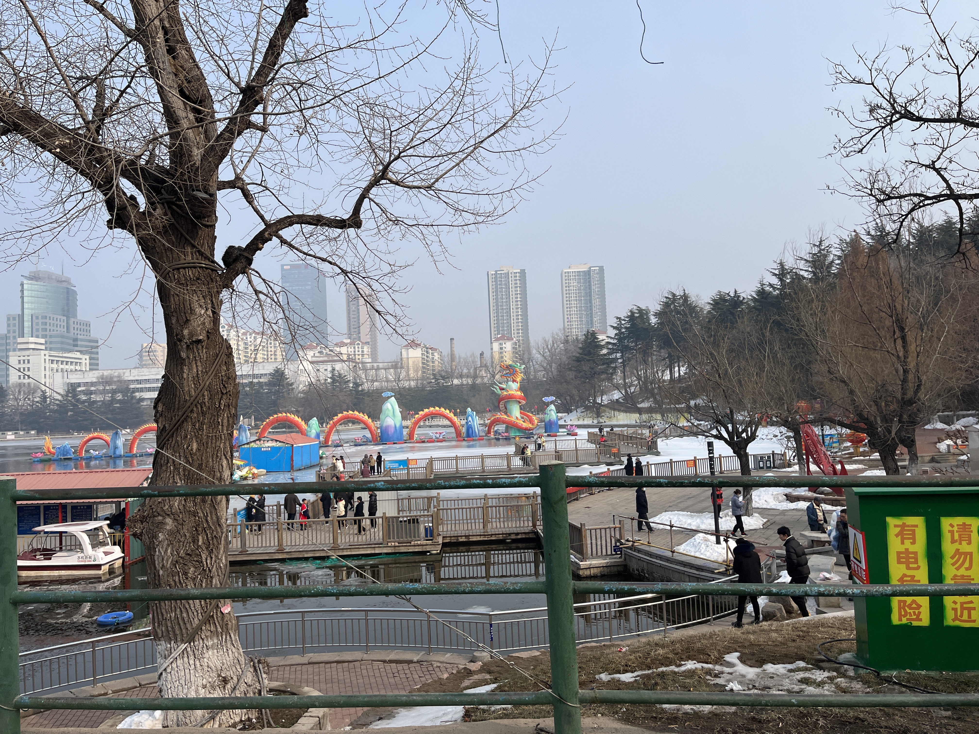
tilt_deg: +1.9
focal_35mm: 26
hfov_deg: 67.3
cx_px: 490
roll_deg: +3.2
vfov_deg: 53.1
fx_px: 735
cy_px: 367
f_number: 1.6
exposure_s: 1/3215
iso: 50
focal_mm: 5.1
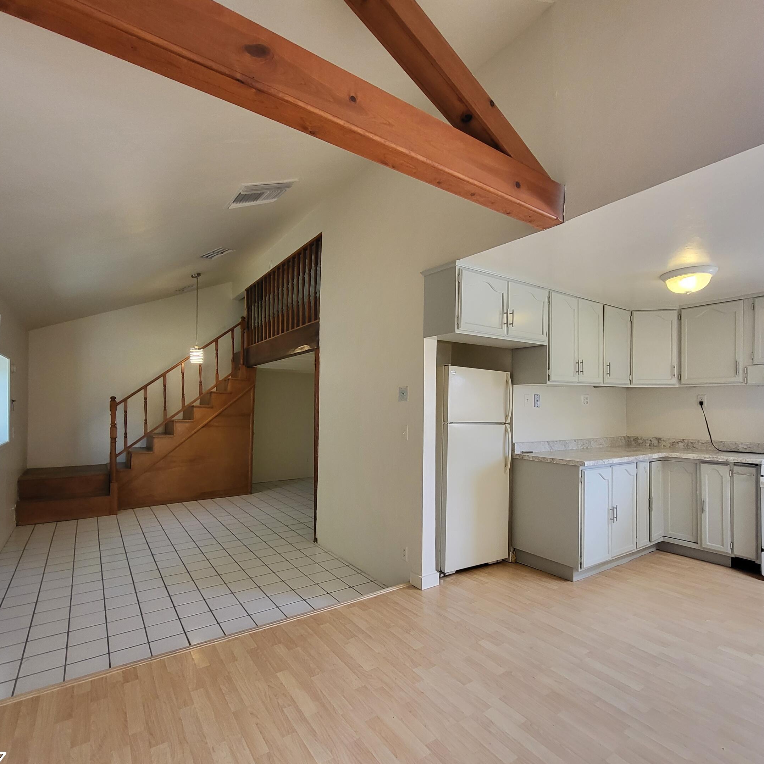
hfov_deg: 87.4
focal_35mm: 16
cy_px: 398
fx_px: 400
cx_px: 376
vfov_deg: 87.4
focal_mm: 1.74
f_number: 2.2
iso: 200
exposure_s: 1/60
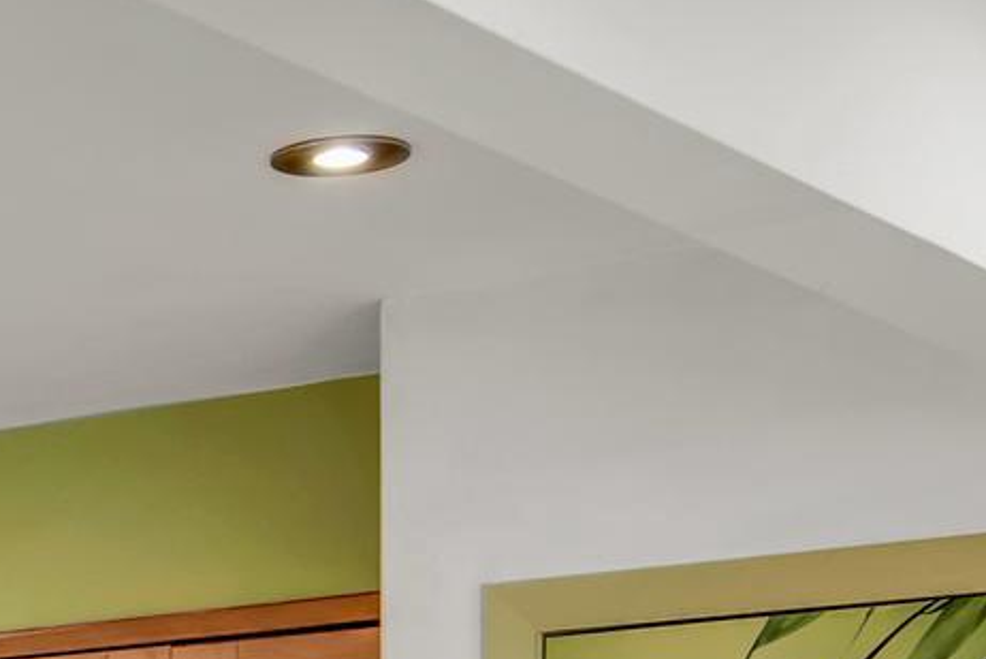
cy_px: 1296
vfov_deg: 8.4
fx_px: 4249
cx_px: -854
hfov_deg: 12.1
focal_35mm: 155
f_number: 7.1
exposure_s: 1/1.25
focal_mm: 35
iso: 320
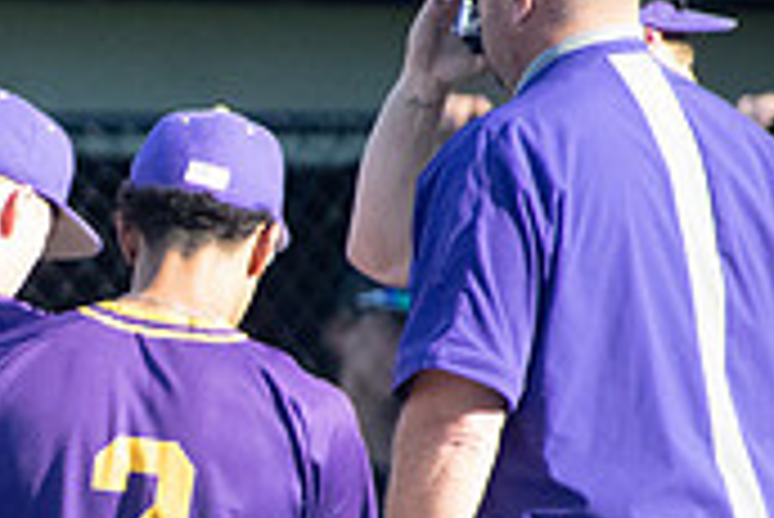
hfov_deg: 1.0
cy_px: 403
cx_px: -108
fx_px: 43595
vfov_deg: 0.7
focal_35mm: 2026
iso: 2500
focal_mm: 400
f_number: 6.3
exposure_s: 1/2000
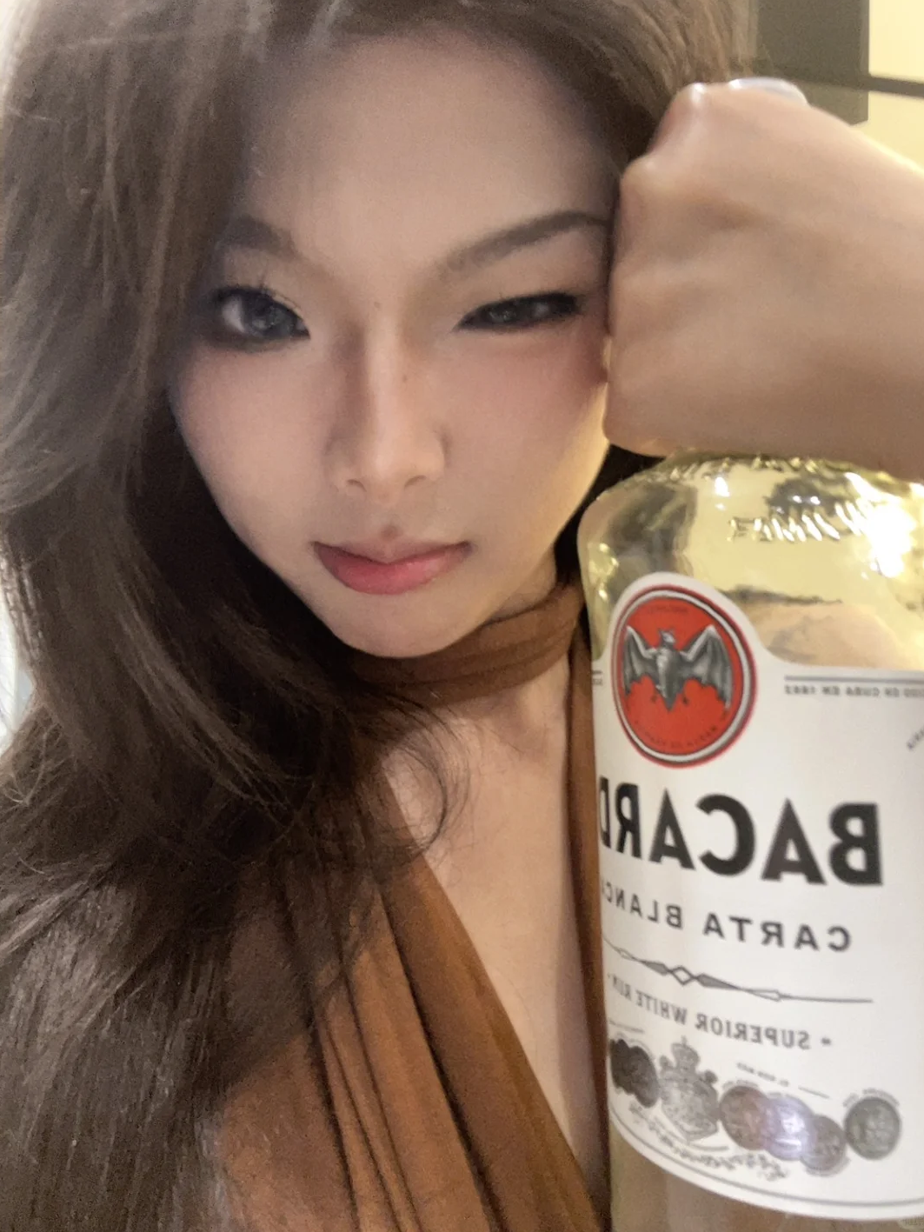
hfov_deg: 23.3
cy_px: 610
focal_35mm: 63
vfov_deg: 30.7
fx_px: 2242
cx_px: 468
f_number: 2.2
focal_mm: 2.71
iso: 640
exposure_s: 1/17
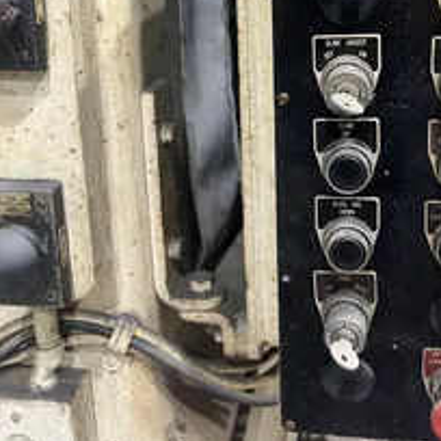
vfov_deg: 35.6
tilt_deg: -12.9
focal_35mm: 45
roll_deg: +1.1
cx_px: 285
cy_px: 56
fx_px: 649
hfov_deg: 37.2
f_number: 1.5
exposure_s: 1/60
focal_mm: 5.7
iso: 400
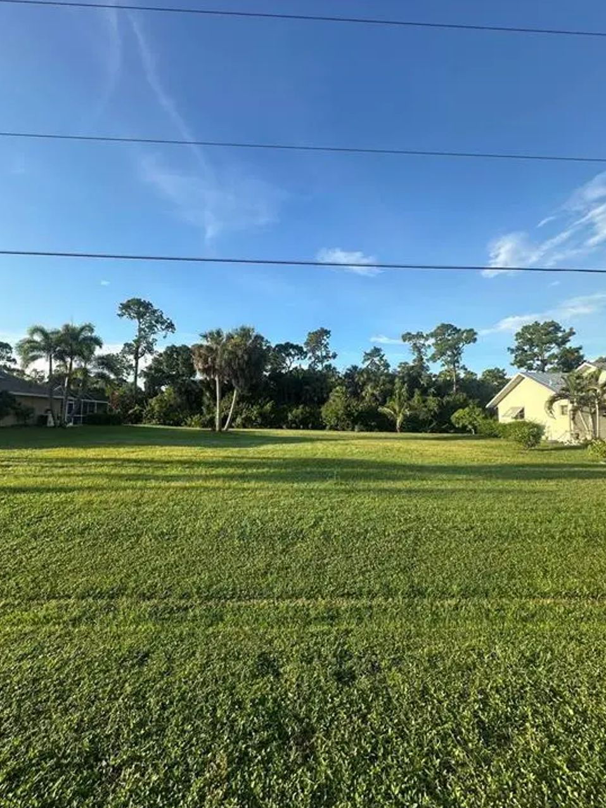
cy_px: 382
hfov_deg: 81.8
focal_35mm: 15
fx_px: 350
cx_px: 304
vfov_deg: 98.1
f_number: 2.2
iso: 40
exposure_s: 1/855
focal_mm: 2.22
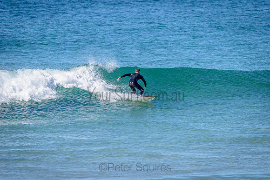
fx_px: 3751
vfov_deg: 2.8
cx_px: 135
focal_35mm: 500
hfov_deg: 4.1
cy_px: 90
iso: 250
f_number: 5.6
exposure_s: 1/2000
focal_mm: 500
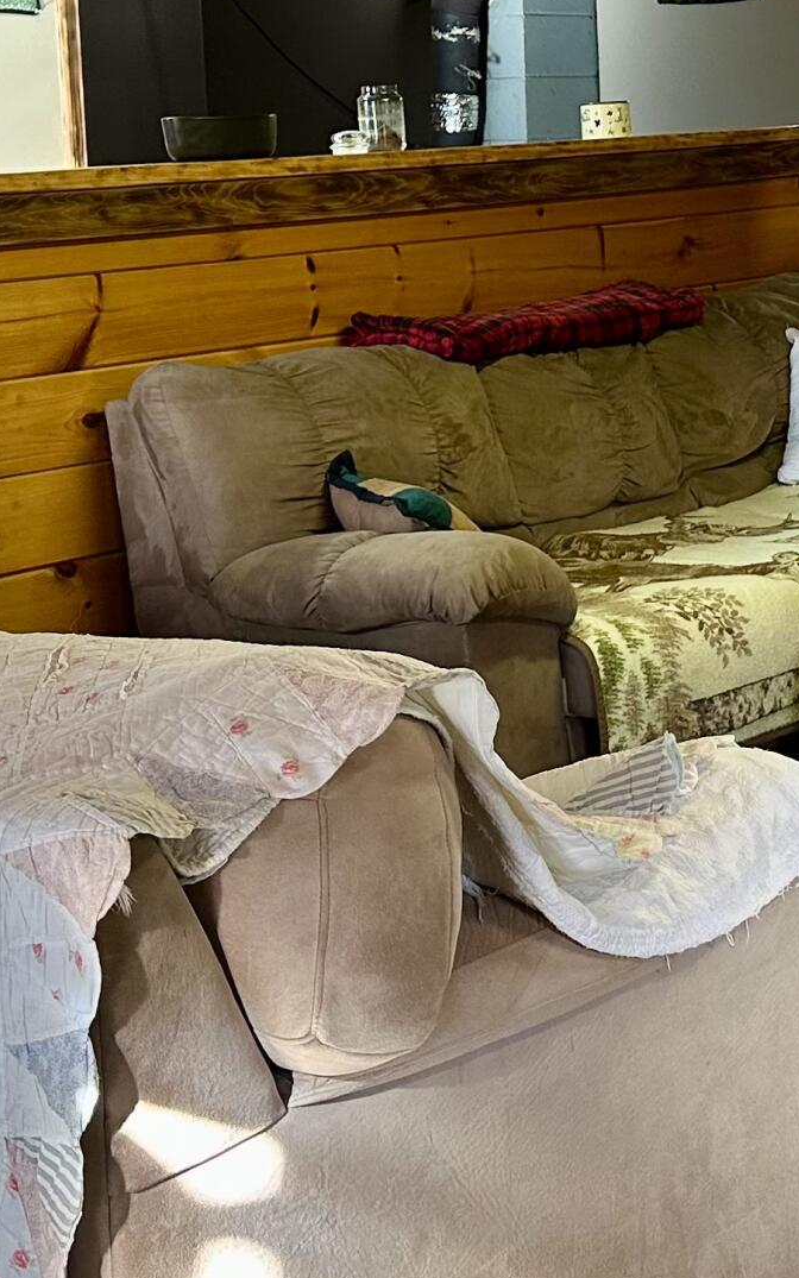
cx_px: 656
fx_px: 2473
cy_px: 378
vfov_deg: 28.7
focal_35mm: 71
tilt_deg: -6.1
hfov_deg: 18.2
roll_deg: +2.0
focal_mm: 6.86
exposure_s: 1/60
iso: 200
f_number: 1.78
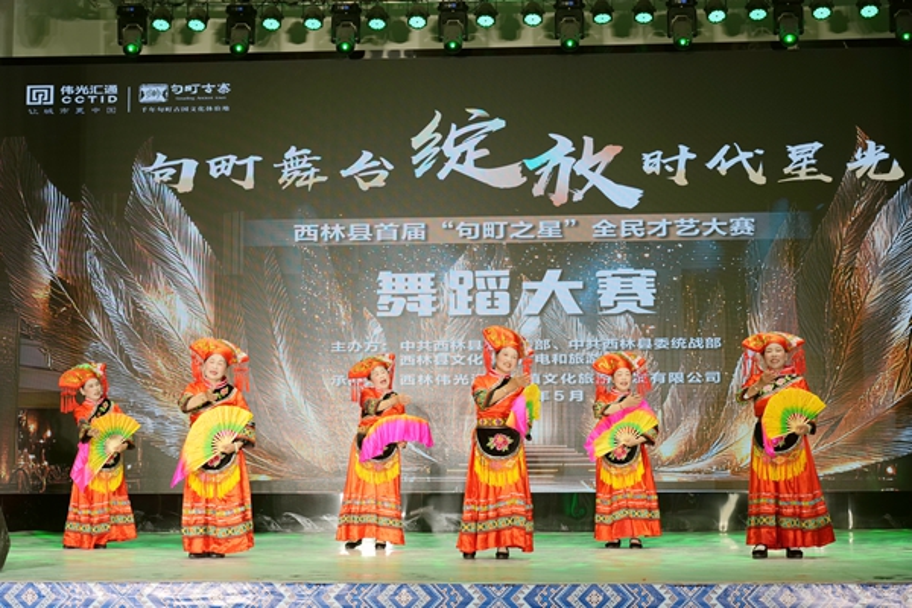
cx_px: 456
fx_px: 1545
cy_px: 304
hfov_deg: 32.9
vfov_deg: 22.3
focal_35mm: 61
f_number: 4
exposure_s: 1/160
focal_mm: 61
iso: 400
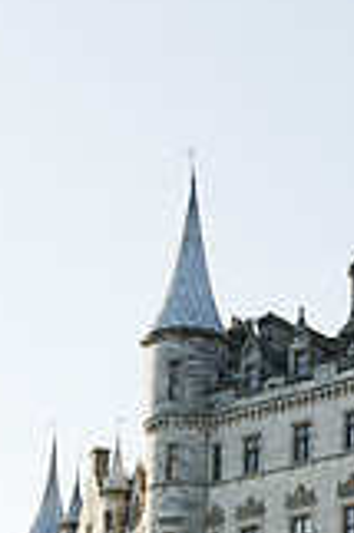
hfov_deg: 9.7
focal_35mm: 140
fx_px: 2069
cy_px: 483
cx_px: 366
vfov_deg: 14.5
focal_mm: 50
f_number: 8
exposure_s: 1/640
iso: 800
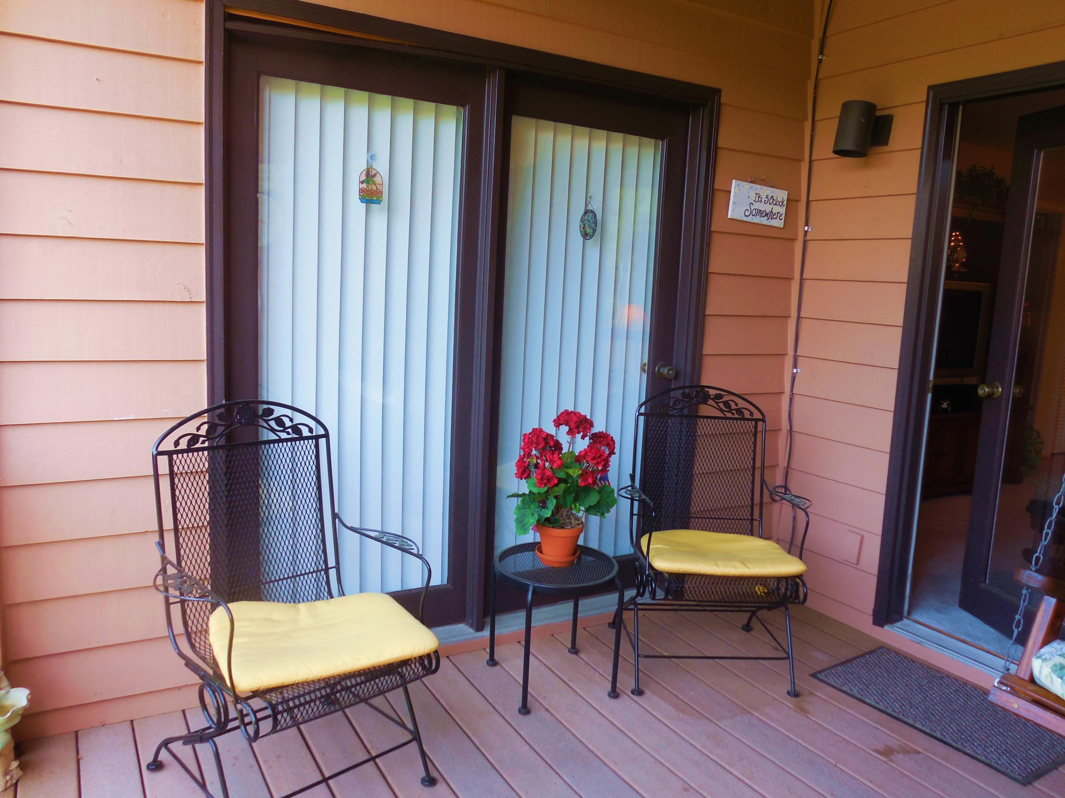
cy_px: 399
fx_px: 800
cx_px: 532
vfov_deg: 53.1
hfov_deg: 67.3
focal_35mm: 26
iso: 125
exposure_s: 1/60
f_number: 3.5
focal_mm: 4.6
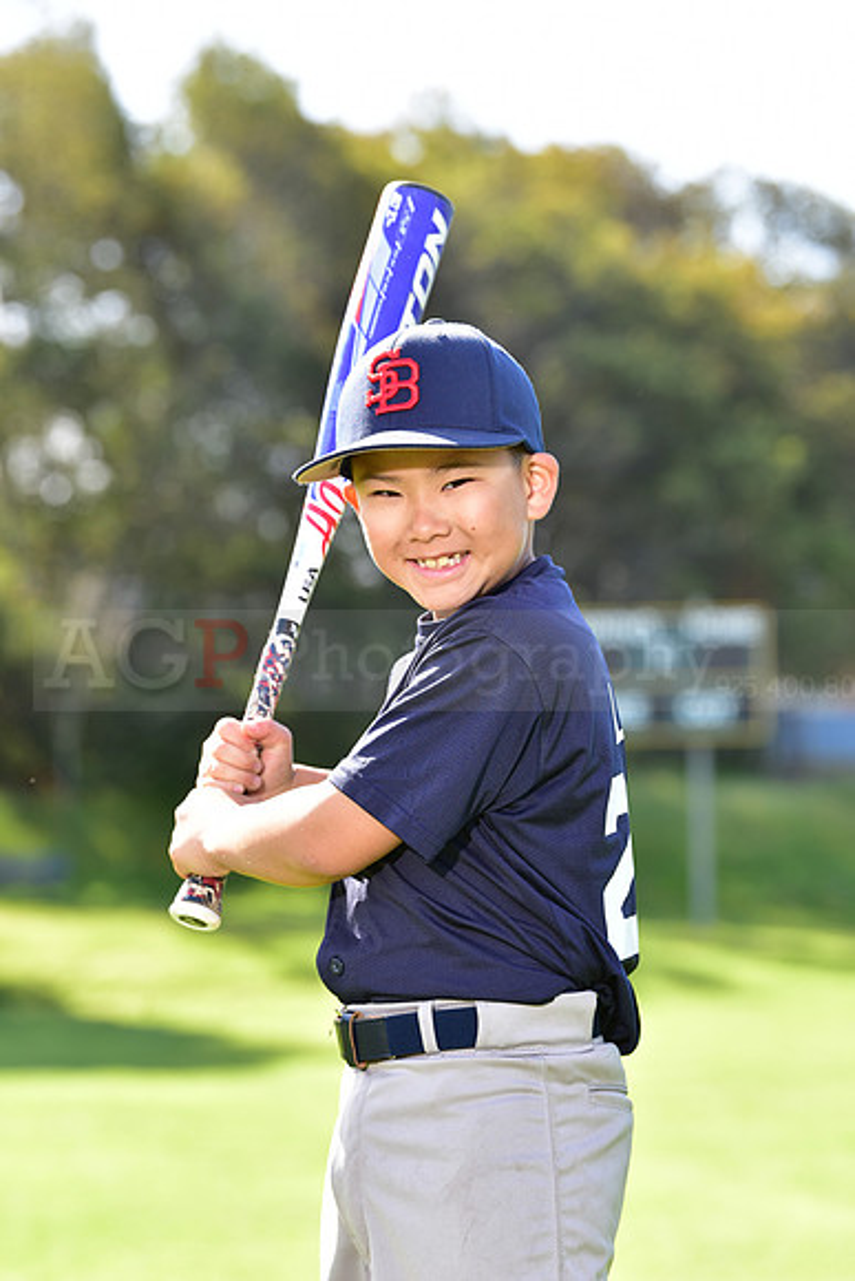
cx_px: 428
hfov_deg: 10.2
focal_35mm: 135
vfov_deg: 15.2
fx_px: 4806
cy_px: 640
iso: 200
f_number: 5
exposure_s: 1/250
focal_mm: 135
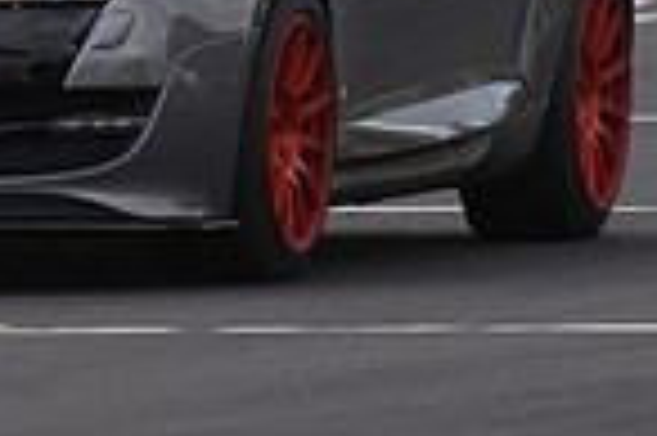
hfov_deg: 1.3
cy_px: -416
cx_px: 104
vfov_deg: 0.9
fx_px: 29003
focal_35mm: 1591
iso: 1250
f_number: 5.6
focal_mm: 400
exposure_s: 1/1000
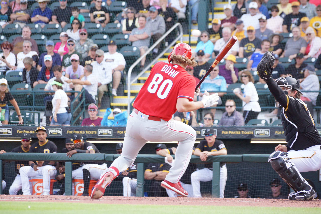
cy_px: 107
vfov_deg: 5.7
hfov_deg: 8.6
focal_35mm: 240
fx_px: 2140
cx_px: 160
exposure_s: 1/1250
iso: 1250
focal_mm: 160
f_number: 5
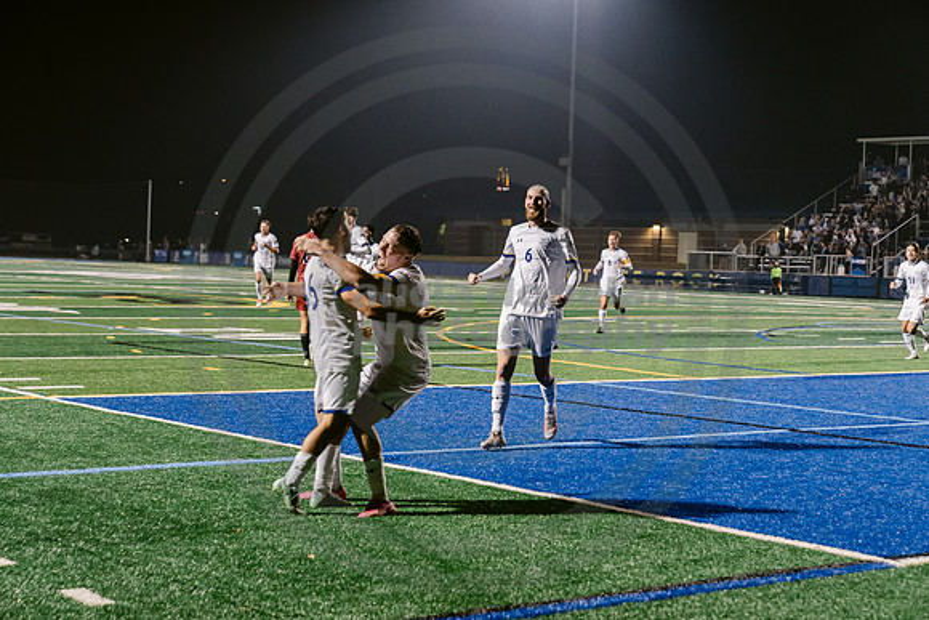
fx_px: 1807
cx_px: 464
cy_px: 310
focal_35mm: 70
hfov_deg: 28.8
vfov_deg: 19.5
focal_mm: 70
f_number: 4
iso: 2500
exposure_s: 1/160
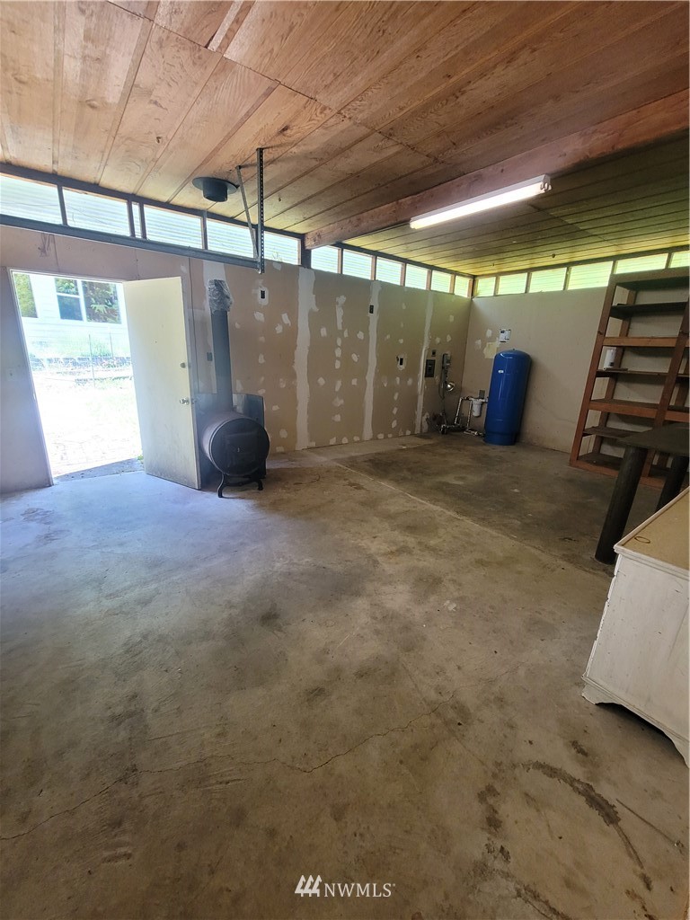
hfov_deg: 89.9
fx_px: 346
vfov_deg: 106.2
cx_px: 345
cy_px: 460
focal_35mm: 13
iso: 200
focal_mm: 2.2
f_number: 2.2
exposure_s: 1/59
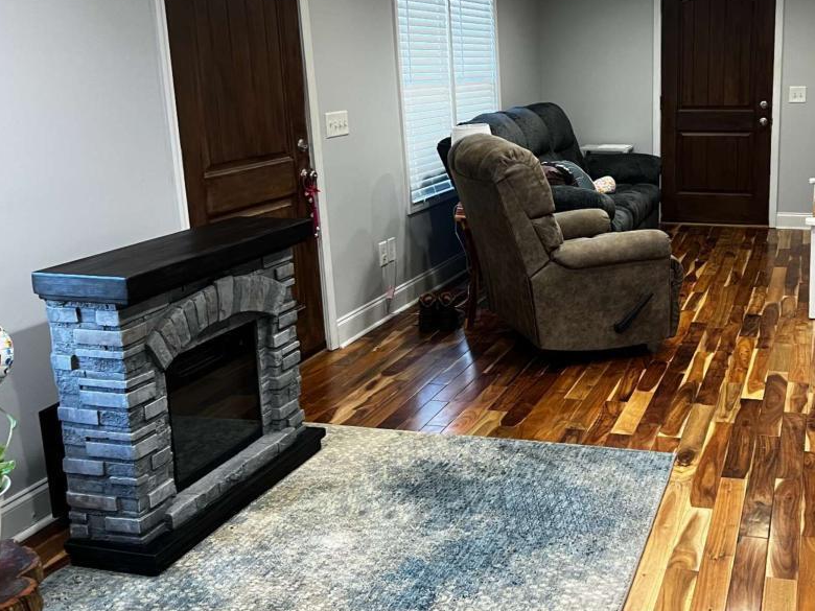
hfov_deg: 45.5
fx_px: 942
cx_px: 590
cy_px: 220
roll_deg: +1.0
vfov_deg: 35.7
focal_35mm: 40
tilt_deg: -10.2
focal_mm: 5.7
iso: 200
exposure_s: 1/60
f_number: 1.5
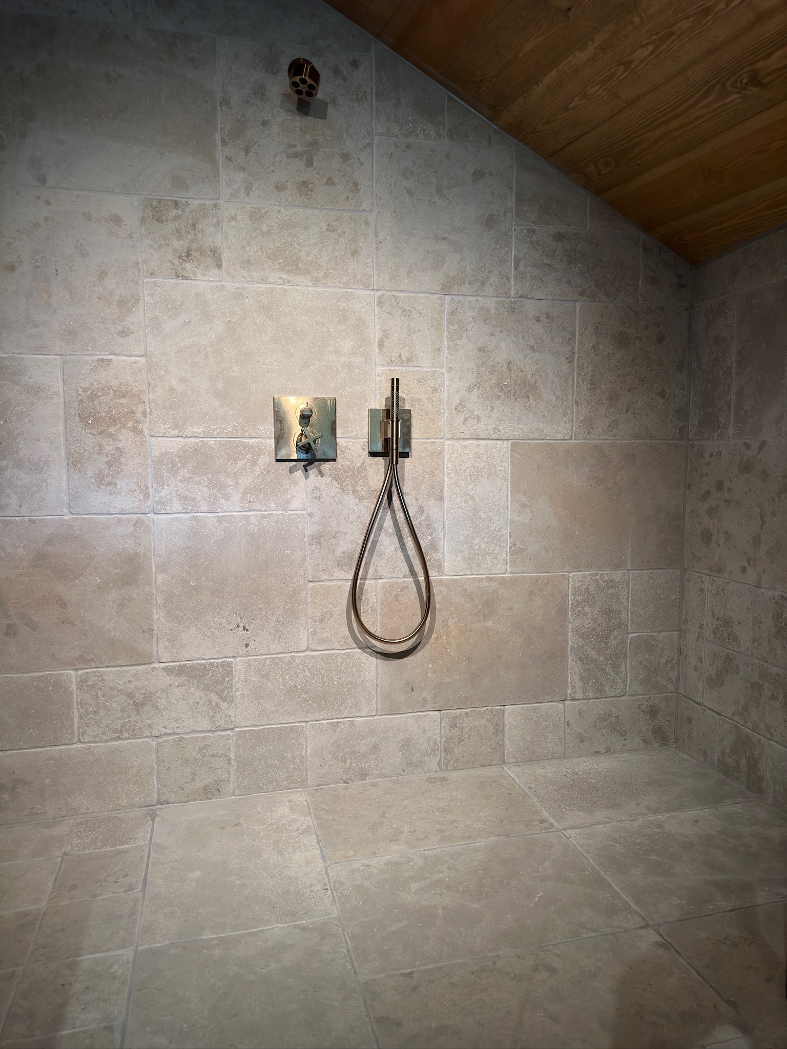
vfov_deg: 71.6
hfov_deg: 56.8
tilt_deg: -4.9
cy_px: 524
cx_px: 394
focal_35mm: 24
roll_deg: -1.4
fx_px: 728
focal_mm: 6.86
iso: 160
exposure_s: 1/50
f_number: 1.78
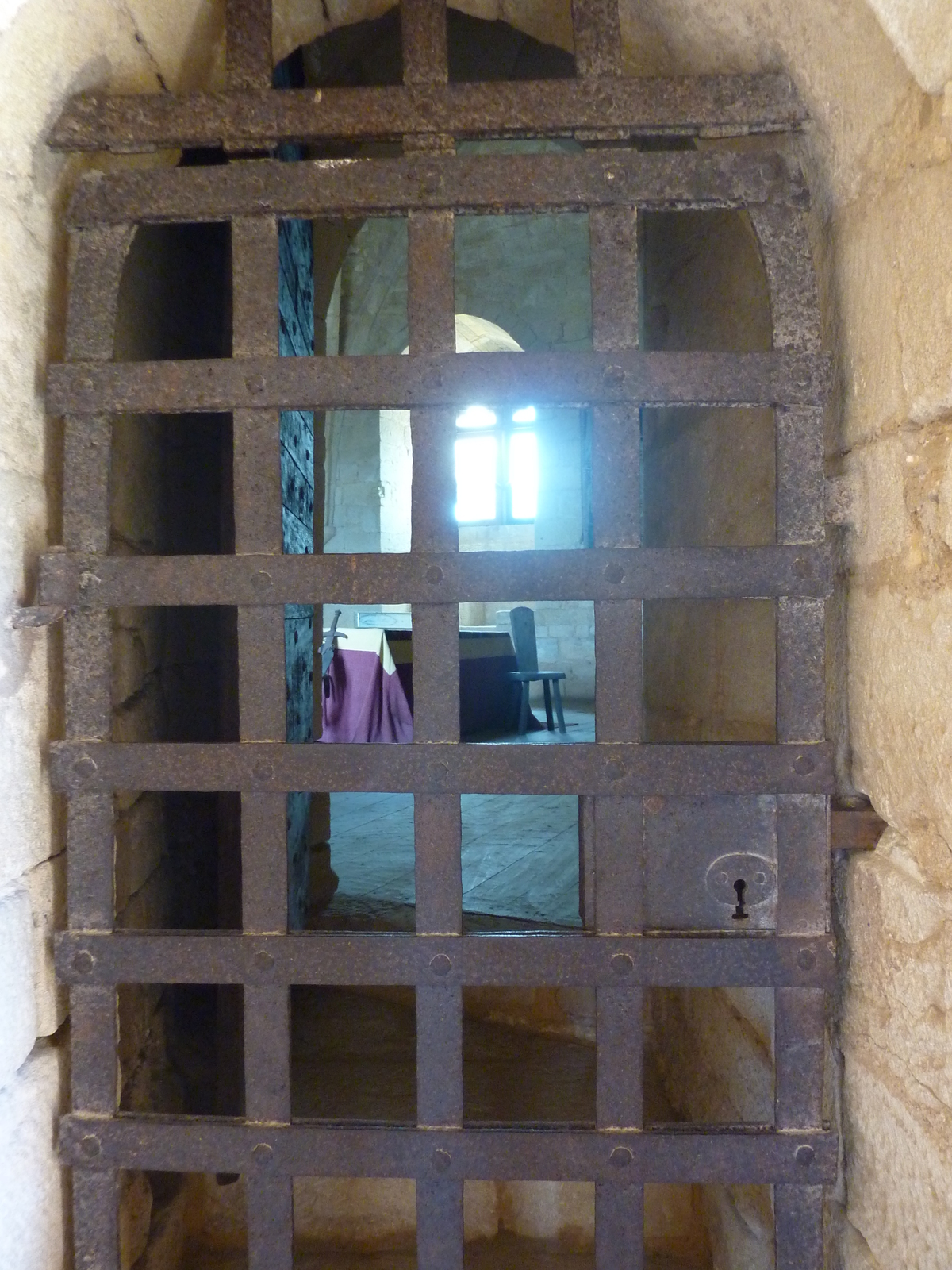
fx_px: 917
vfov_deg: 69.4
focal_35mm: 25
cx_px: 476
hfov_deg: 54.9
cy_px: 635
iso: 400
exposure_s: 1/8
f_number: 3.3
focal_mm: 4.1
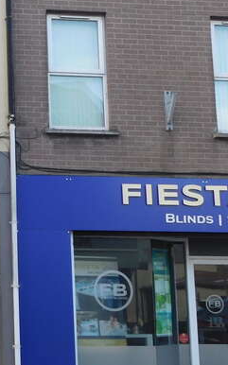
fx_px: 885
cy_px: 123
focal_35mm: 89
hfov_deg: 13.6
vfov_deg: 23.2
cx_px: -133
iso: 125
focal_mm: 6.3
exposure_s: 1/200
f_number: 3.5
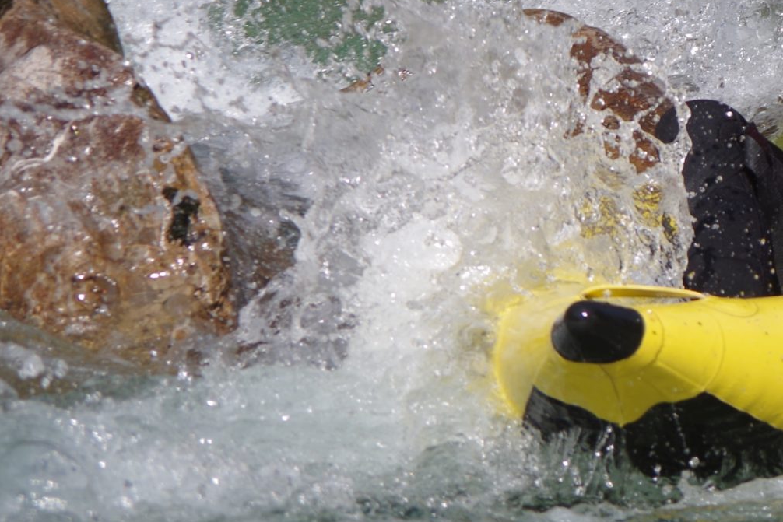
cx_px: 895
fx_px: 11180
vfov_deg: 2.7
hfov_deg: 4.0
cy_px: -81
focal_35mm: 514
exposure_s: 1/500
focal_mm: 135
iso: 100
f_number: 5.6
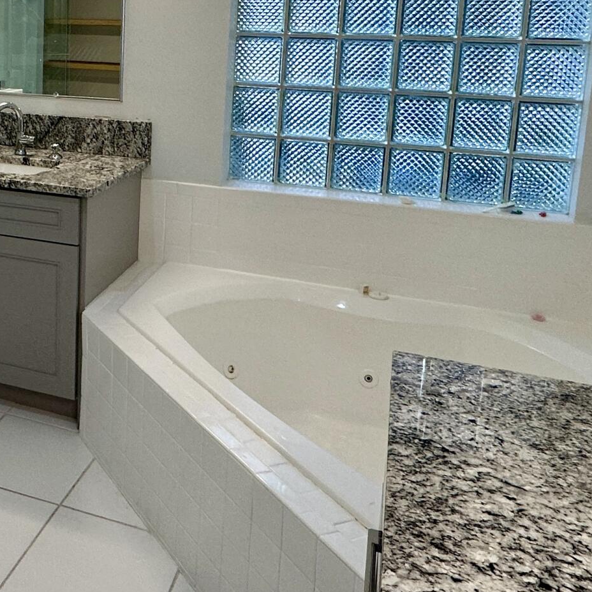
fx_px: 774
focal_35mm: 40
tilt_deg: -9.3
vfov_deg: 40.5
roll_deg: -1.1
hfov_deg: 39.0
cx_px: 63
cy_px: 138
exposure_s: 1/120
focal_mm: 2.22
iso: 125
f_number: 2.2
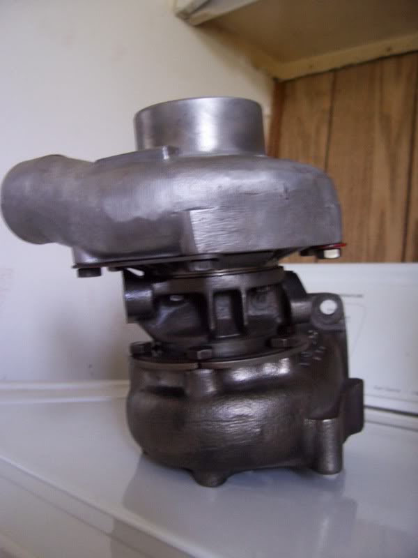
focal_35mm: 34
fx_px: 547
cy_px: 279
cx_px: 209
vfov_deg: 54.0
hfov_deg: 41.8
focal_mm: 5.6
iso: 160
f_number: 2.7
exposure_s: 1/8
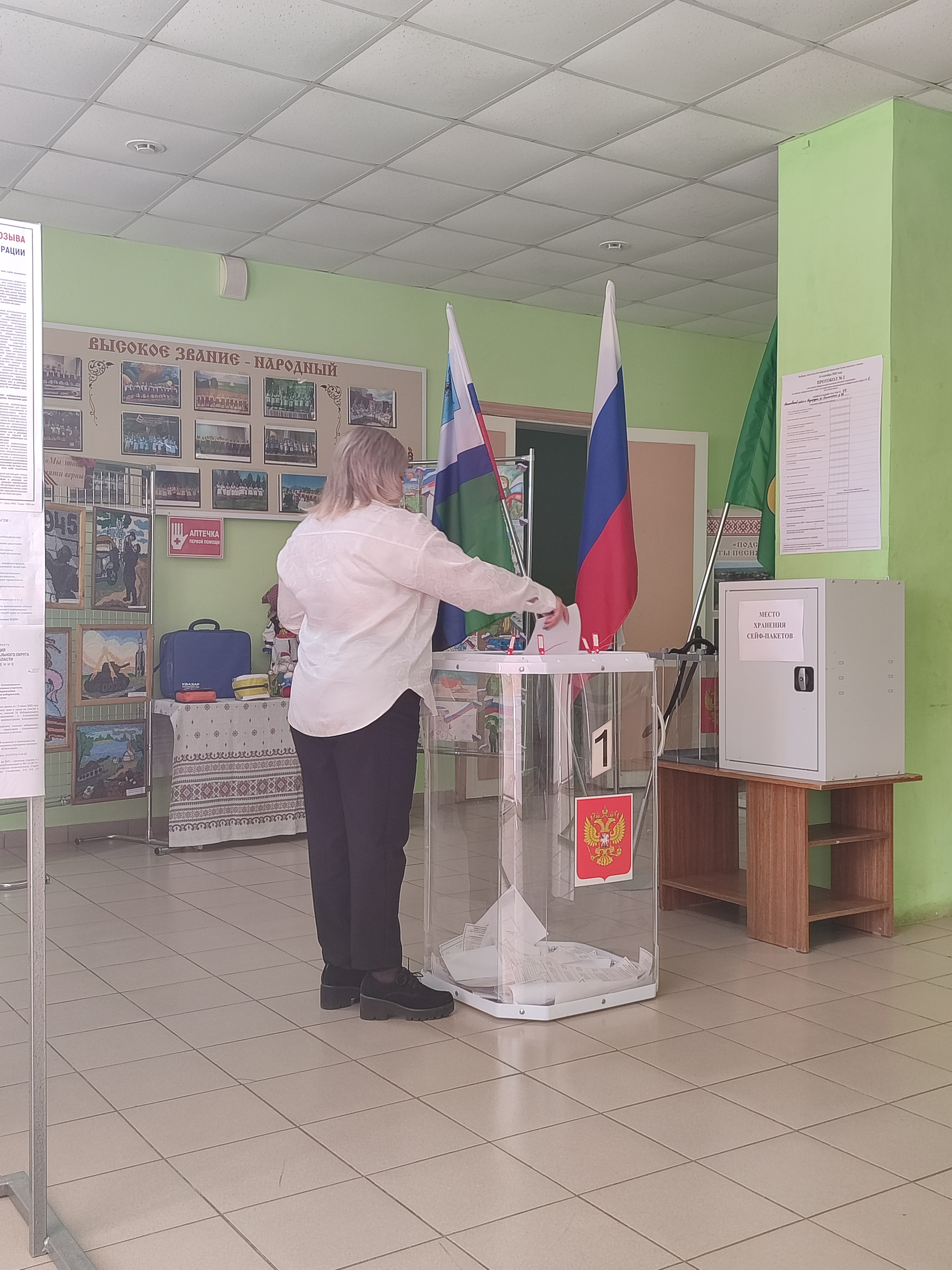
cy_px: 635
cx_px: 476
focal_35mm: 25
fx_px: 917
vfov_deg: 69.4
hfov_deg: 54.9
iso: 318
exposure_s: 1/50
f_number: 1.89
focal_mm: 5.95
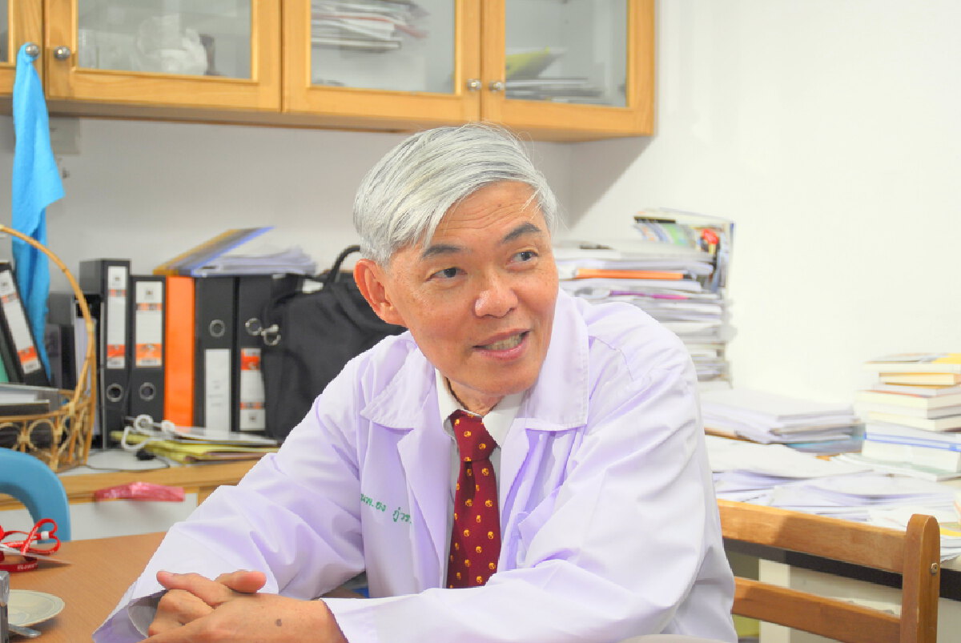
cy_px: 322
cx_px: 480
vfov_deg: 25.8
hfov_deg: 37.8
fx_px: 1403
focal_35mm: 52
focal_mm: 35
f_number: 4.5
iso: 160
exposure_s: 1/125
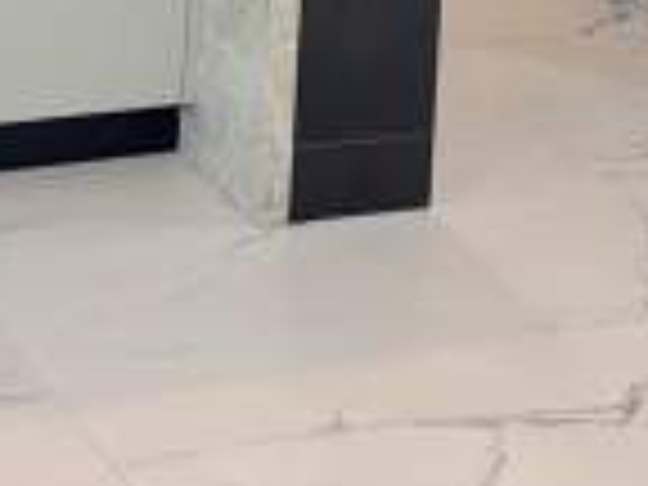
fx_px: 2490
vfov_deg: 9.8
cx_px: 234
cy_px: -688
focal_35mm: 133
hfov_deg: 14.8
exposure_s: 1/120
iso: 100
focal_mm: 6.76
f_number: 1.78
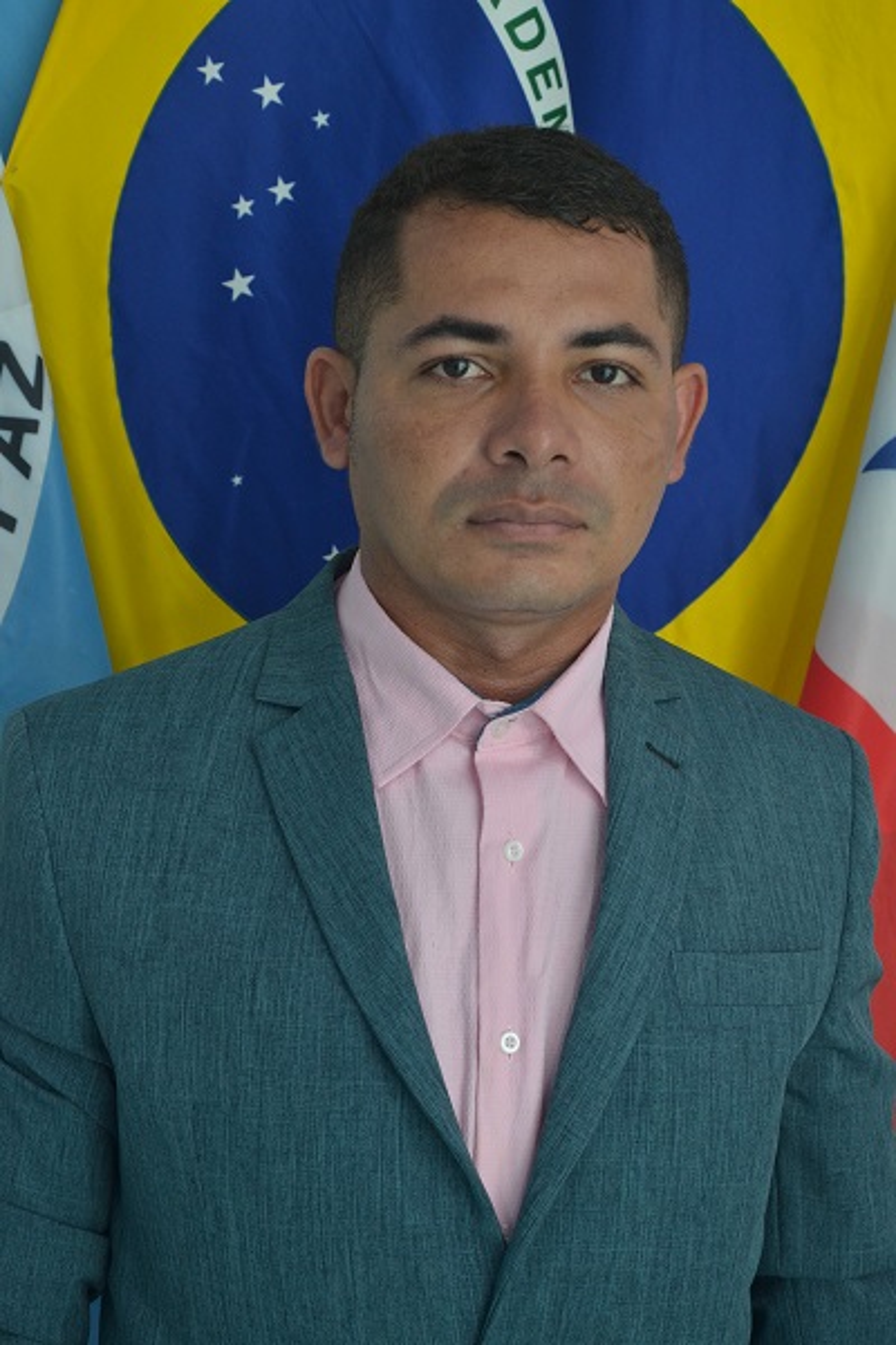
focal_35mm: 63
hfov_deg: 21.6
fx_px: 2352
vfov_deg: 31.9
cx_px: 448
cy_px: 672
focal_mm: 42
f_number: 7.1
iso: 800
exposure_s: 1/60
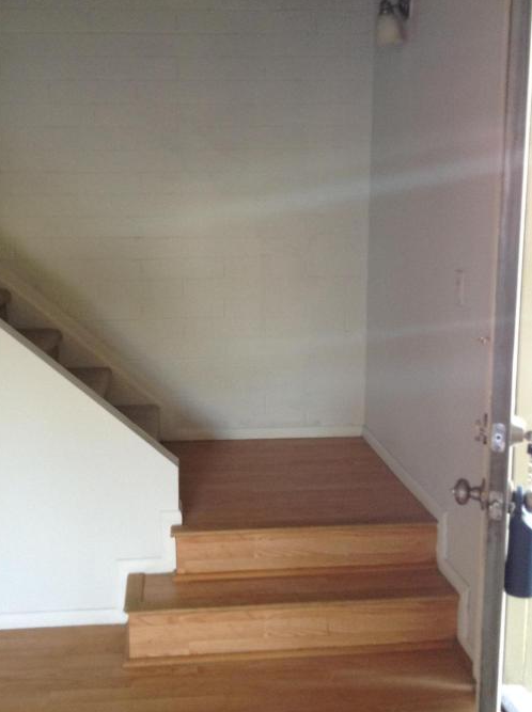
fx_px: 781
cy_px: 354
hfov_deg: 37.6
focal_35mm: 38
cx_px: 230
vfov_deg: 49.0
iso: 64
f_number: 2.4
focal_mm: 3.3
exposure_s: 1/24
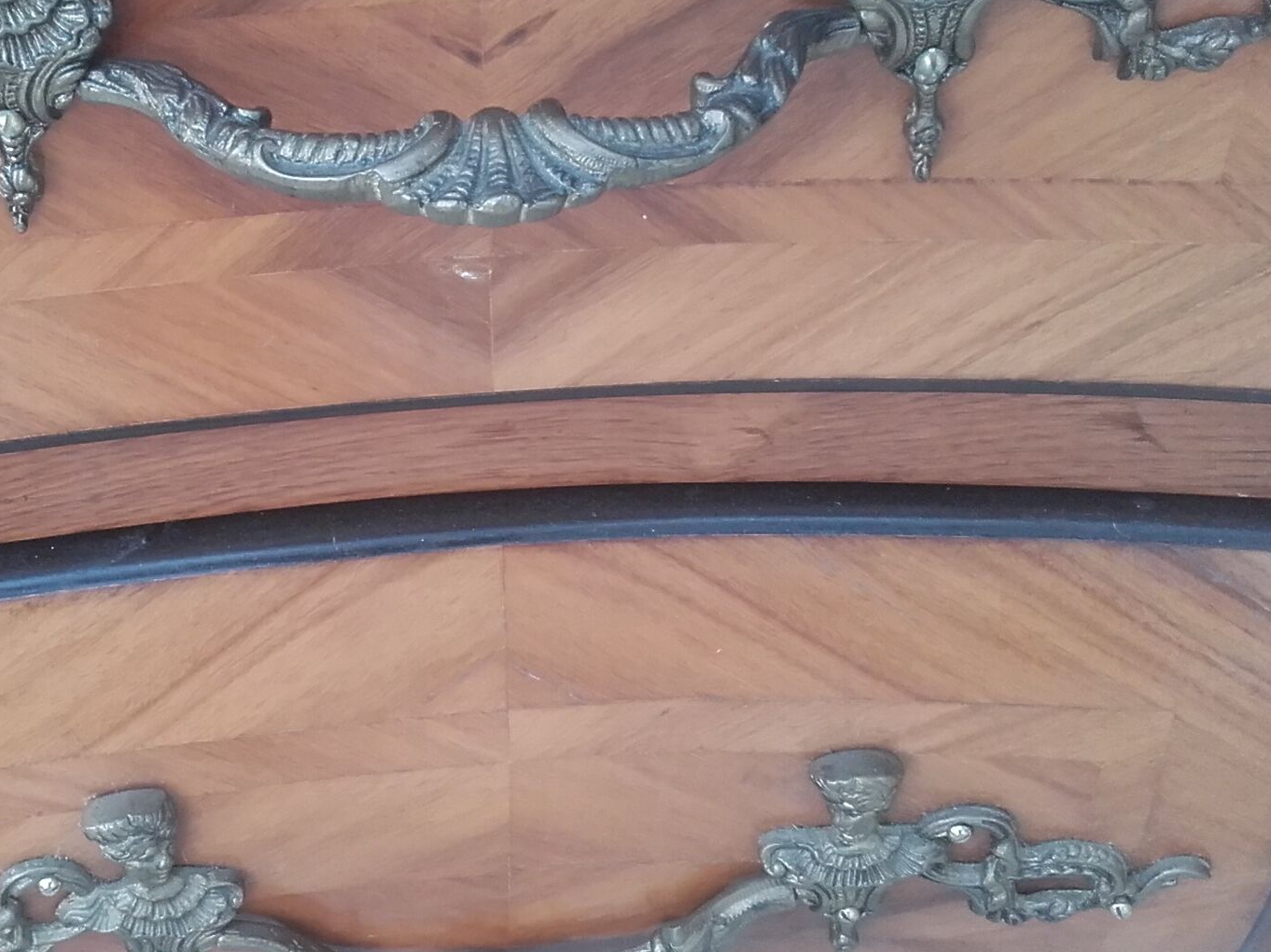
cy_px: 418
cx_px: 394
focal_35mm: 59
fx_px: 2166
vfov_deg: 24.8
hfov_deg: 32.4
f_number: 2.2
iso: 90
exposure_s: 1/100
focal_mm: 3.3
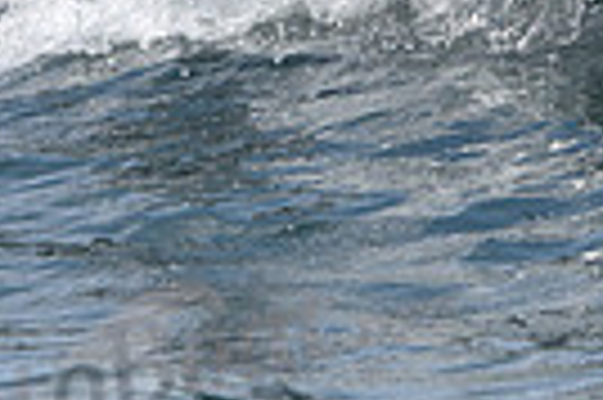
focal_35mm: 586
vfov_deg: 2.3
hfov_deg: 3.5
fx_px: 9803
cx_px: 693
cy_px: -380
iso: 320
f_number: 7.1
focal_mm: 135
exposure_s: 1/800
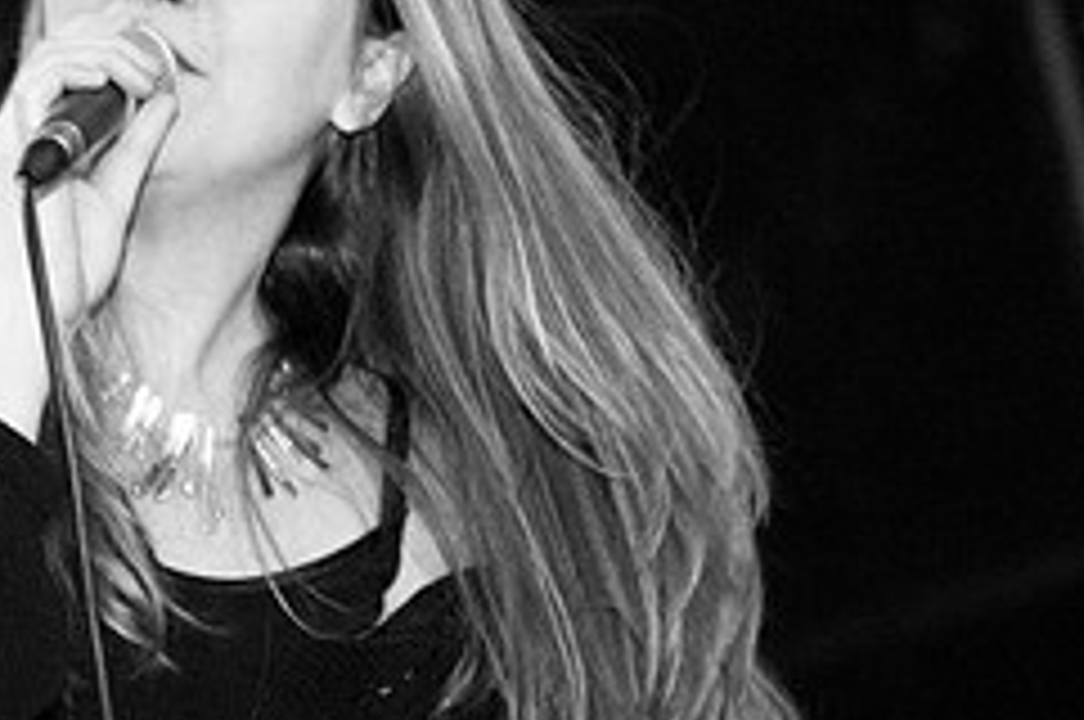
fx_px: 7608
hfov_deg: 8.1
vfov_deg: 5.4
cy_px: 358
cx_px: 148
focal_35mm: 253
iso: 800
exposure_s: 1/80
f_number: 2.8
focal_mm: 70
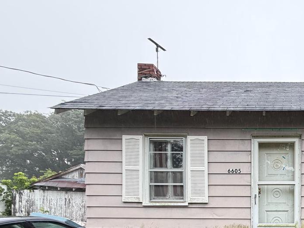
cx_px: 290
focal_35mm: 29
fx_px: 255
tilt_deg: -1.6
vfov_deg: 43.3
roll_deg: -0.5
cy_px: 212
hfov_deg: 51.8
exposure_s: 1/121
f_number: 2.2
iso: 200
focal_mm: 2.22
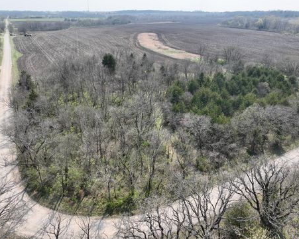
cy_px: 120
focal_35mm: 26
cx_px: 160
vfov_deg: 54.9
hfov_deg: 66.0
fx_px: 230
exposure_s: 1/2500
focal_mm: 12.29
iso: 210
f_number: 2.8
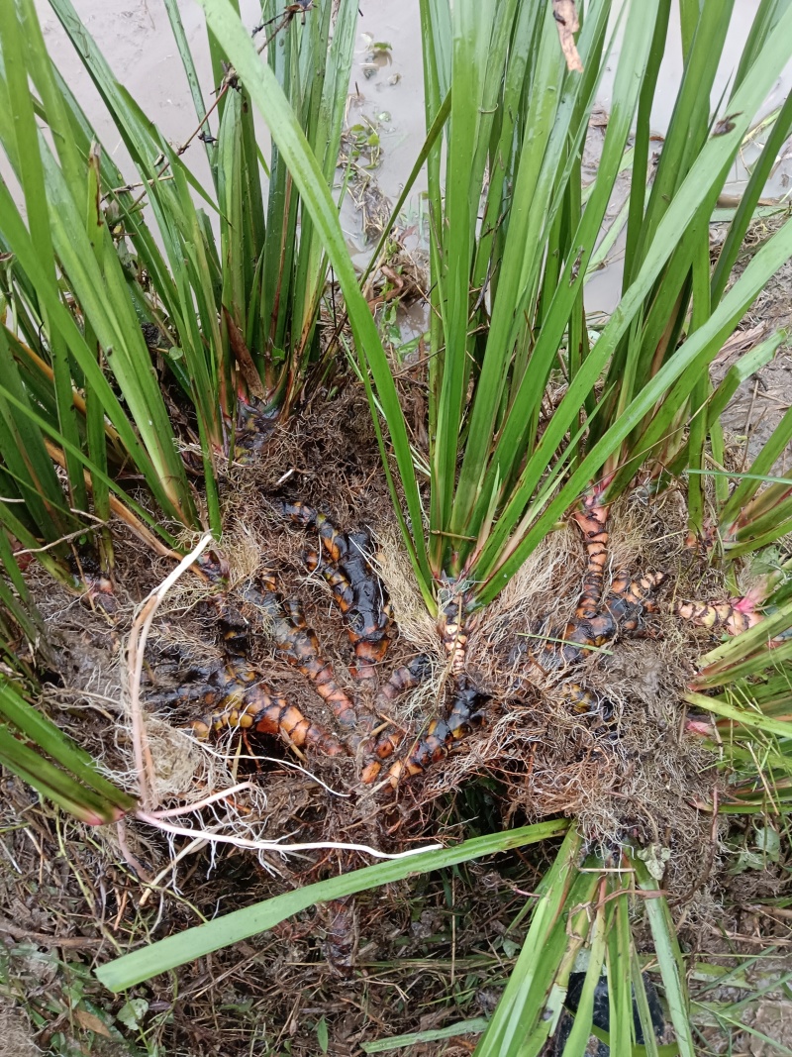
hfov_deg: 53.1
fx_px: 793
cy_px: 528
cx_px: 396
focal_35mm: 26
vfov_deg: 67.3
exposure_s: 1/50
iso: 512
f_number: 1.8
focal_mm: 4.05
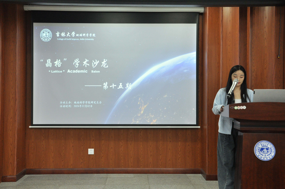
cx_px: 142
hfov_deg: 46.4
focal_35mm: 42
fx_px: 332
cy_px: 94
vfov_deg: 31.8
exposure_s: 1/40
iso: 1000
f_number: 7.1
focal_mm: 28
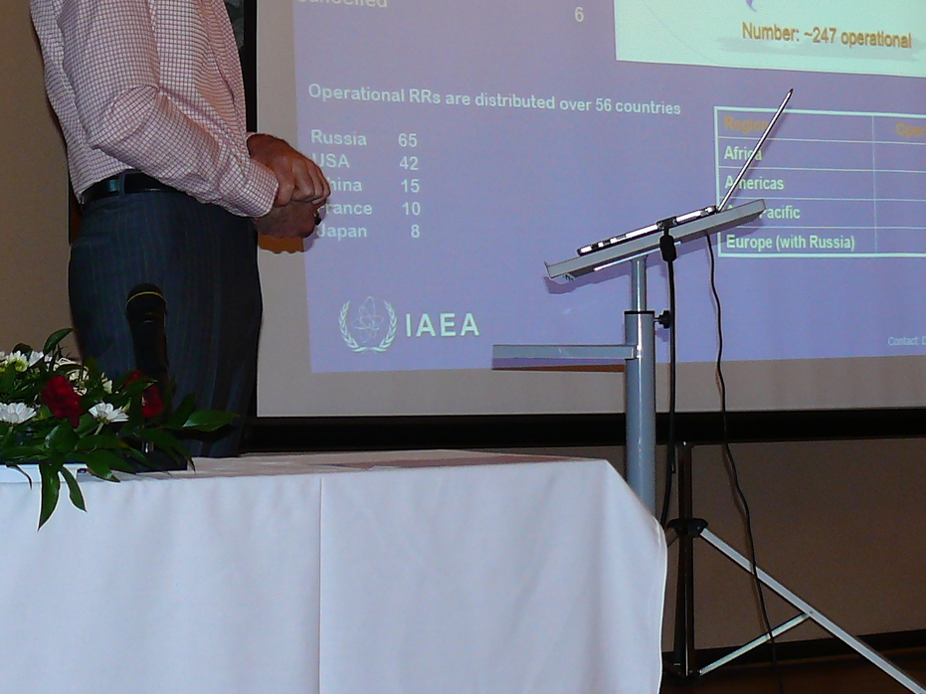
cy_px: 40
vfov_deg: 15.5
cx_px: 372
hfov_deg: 20.8
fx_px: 2514
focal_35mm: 94
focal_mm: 7.4
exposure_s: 1/30
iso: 100
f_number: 2.8
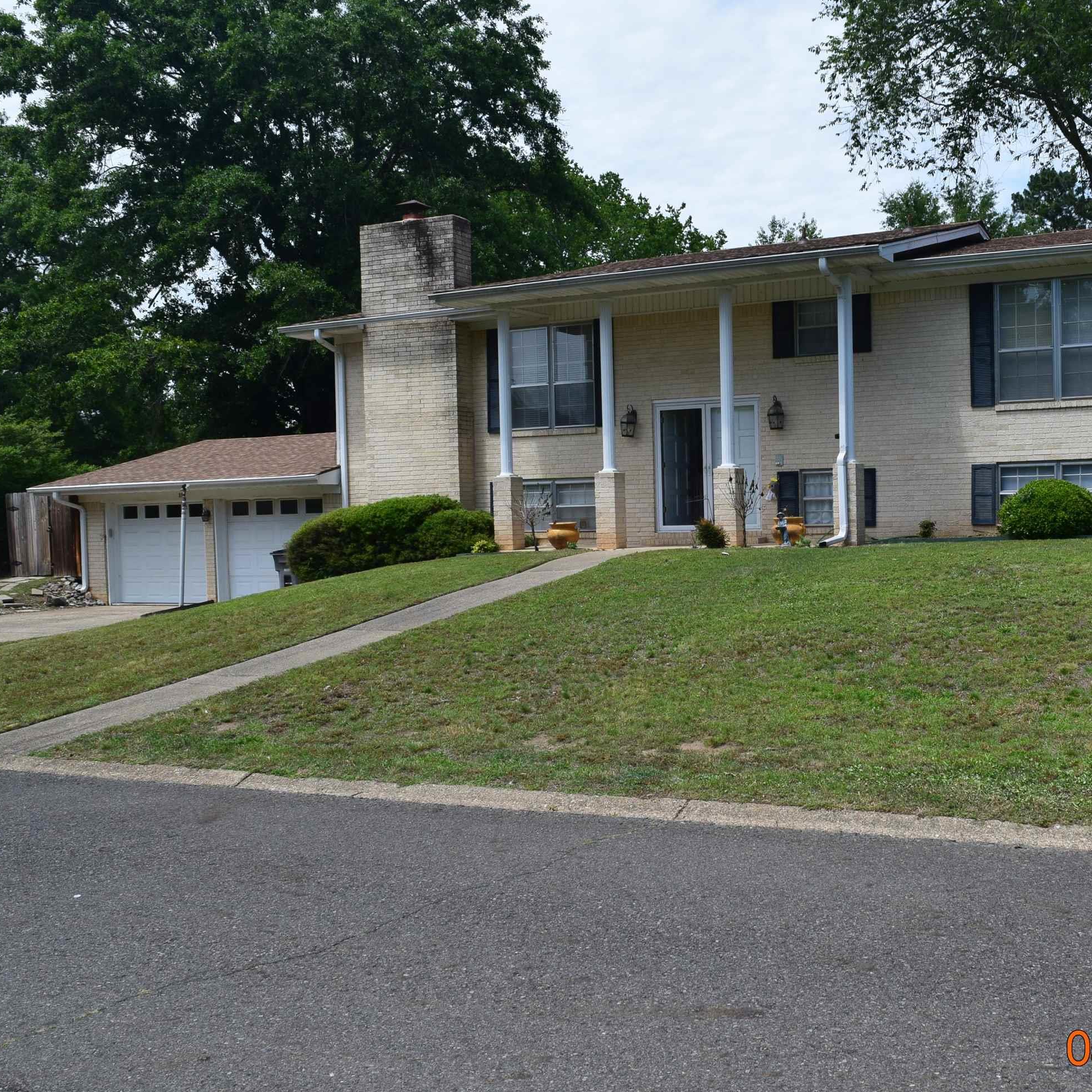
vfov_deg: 46.0
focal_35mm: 36
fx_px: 1285
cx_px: 753
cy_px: 562
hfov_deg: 45.2
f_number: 11
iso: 360
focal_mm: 18
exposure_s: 1/500
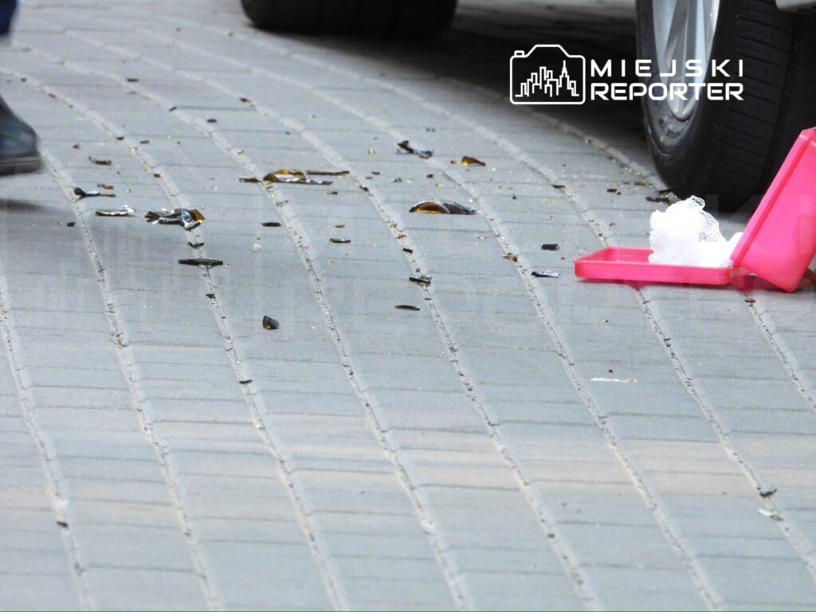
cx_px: 408
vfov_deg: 1.6
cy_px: 306
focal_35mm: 930
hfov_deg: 2.1
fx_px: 21923
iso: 800
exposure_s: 1/60
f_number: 5.6
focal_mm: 167
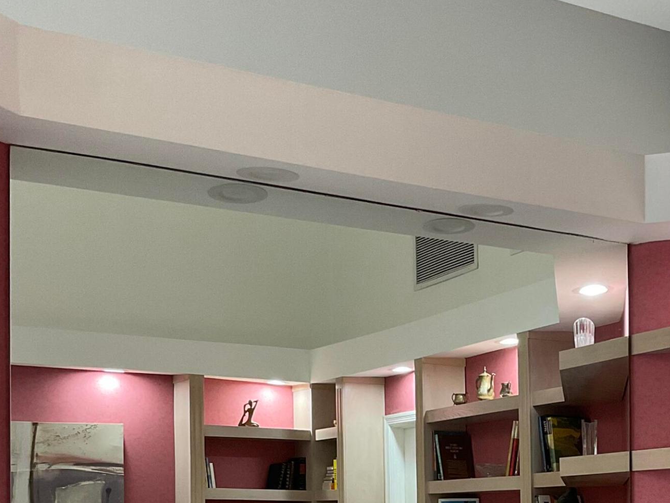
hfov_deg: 29.6
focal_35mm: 64
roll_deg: +0.5
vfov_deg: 22.0
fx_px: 1239
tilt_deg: +1.2
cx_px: 528
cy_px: 511
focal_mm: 3
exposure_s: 1/60
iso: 80
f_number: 1.8
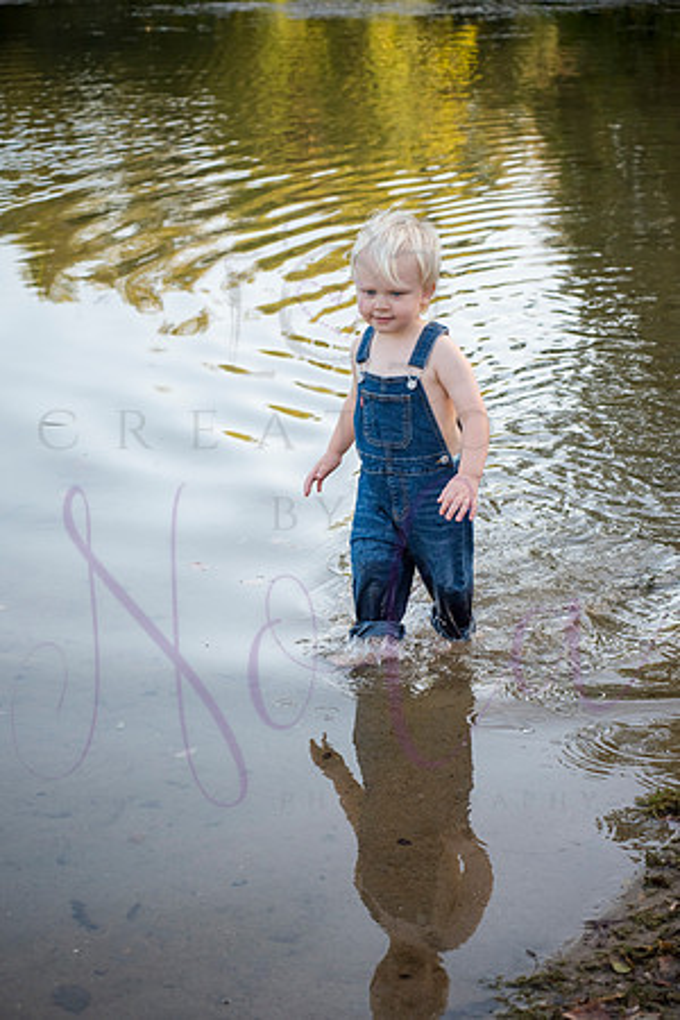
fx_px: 2266
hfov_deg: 17.1
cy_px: 510
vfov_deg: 25.4
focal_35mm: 80
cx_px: 340
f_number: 6.3
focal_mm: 80
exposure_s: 1/400
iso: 400
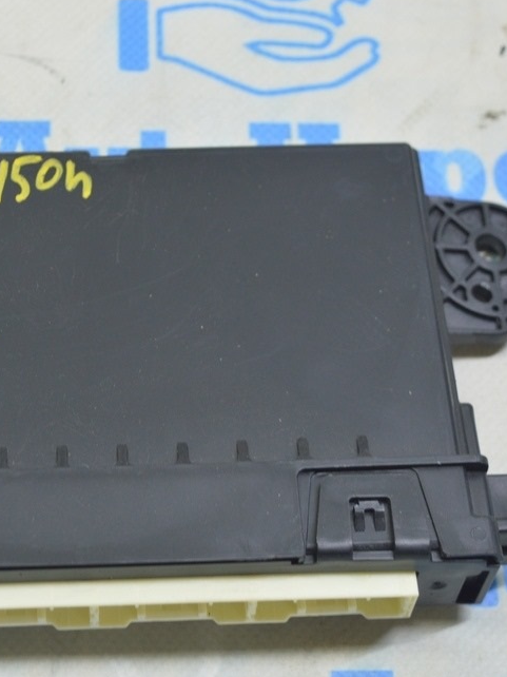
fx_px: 1798
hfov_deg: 15.9
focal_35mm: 92
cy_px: 339
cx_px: 105
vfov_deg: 21.3
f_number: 5.6
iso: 400
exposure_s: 1/20
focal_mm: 40
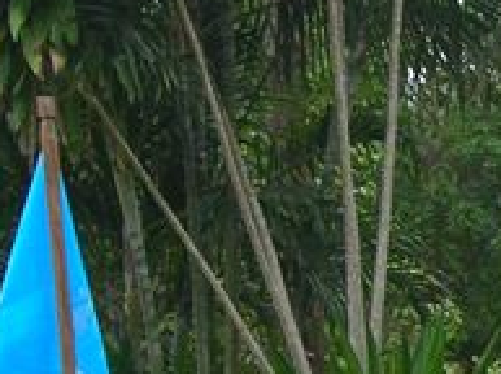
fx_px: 3482
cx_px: 781
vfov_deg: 6.1
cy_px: 487
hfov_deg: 8.0
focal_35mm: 241
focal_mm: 9.6
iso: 50
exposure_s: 1/80.6
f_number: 3.5
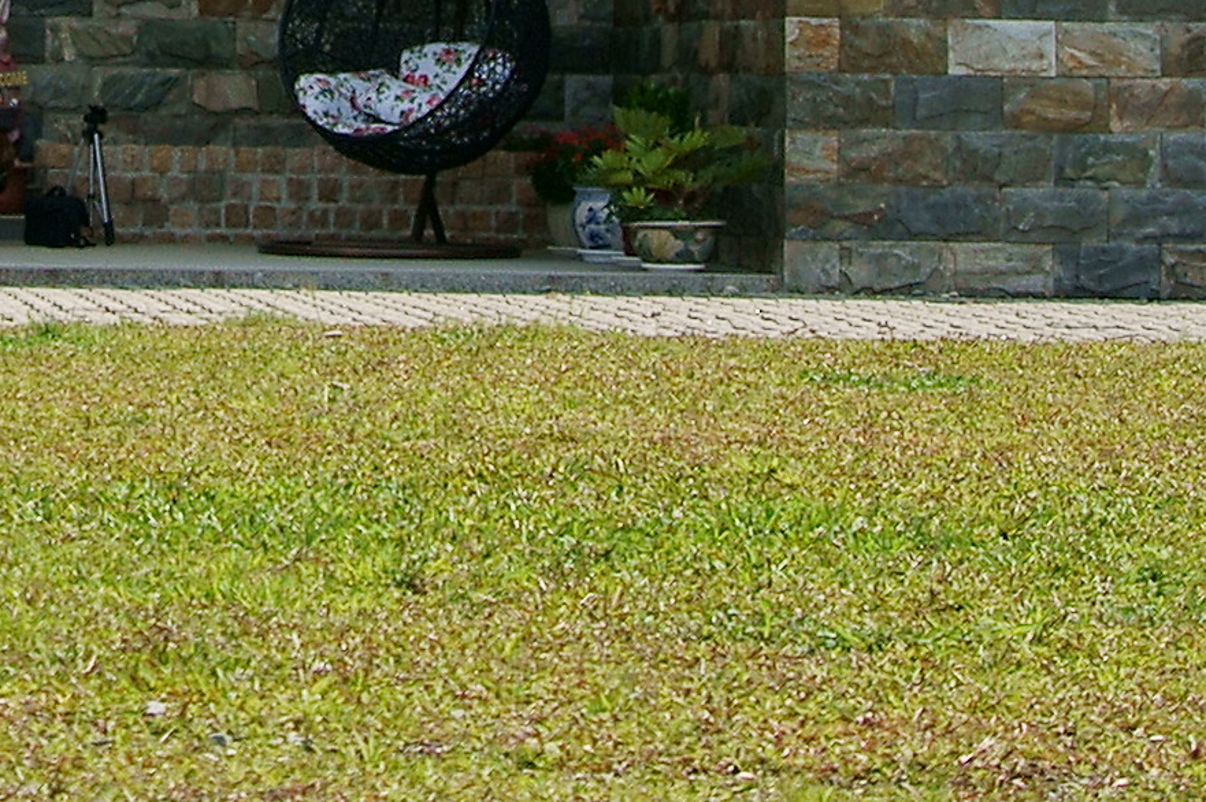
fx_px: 5758
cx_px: 16
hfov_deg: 11.8
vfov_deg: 7.7
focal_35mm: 172
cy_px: -587
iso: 200
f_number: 3.5
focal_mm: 22
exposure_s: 1/2000
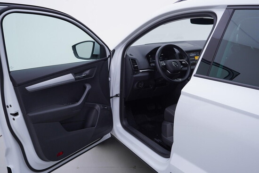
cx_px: 130
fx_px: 259
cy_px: 86
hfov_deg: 53.1
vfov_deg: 36.9
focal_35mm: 36
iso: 125
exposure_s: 1/80
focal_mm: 24
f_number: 4
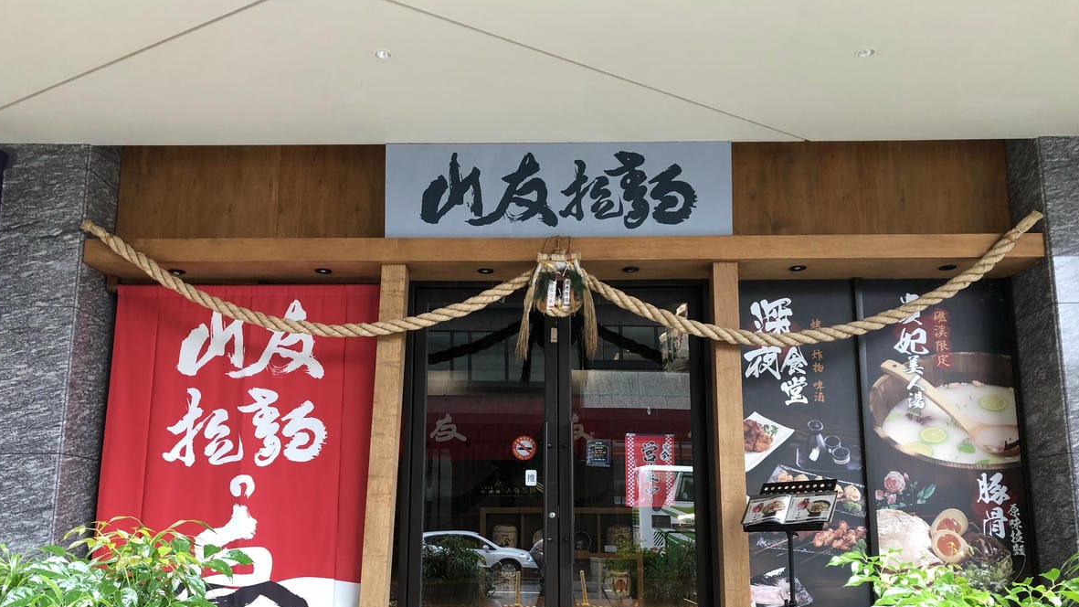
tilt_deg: +9.0
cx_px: 537
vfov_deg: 37.5
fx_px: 887
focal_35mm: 31
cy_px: 389
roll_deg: -0.3
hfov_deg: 62.6
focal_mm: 3.99
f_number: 1.8
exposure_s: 1/27
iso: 40
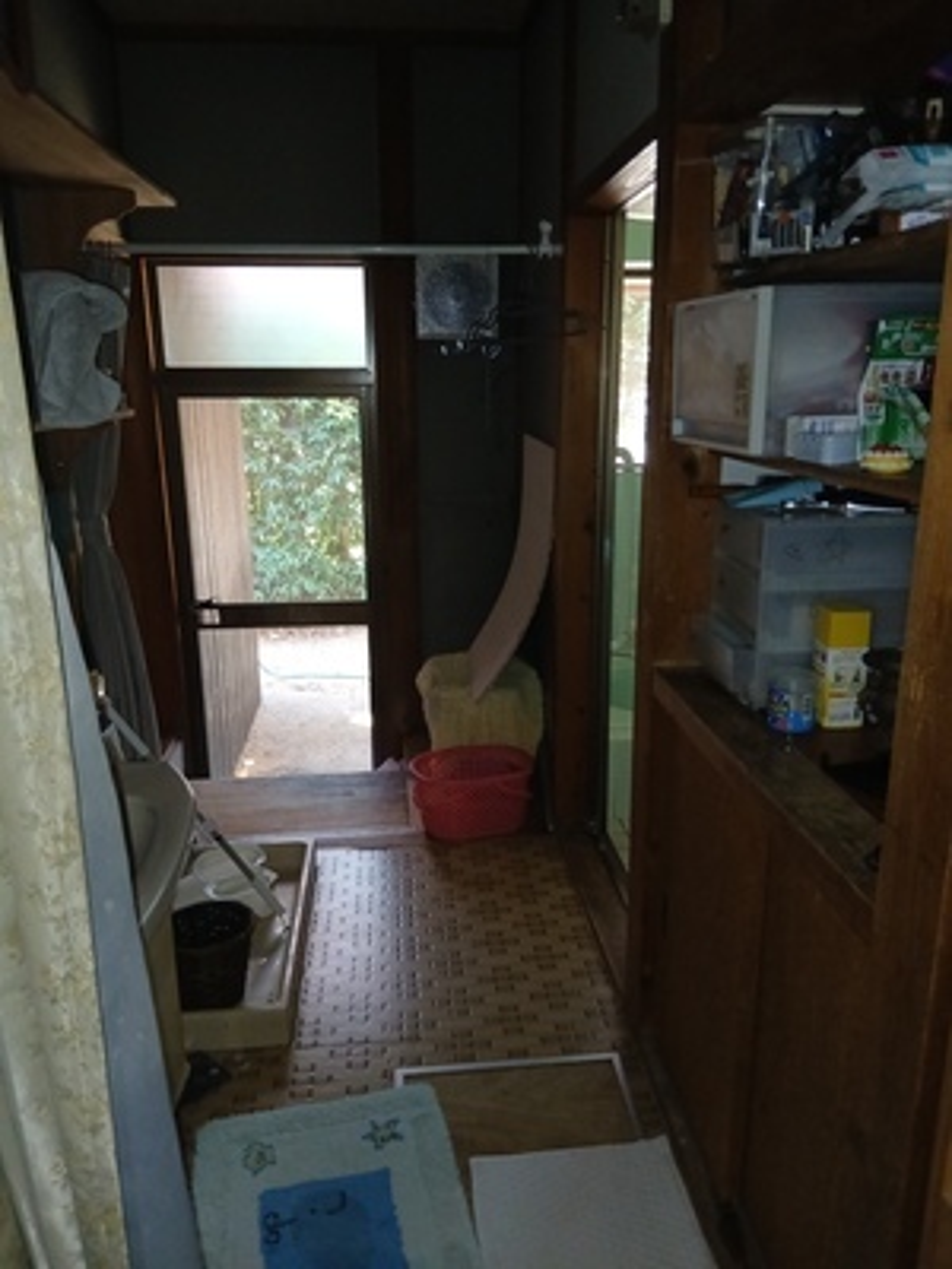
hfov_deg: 53.1
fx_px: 953
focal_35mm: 26
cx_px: 476
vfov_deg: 67.3
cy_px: 634
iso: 250
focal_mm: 3.86
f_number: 1.8
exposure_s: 1/50
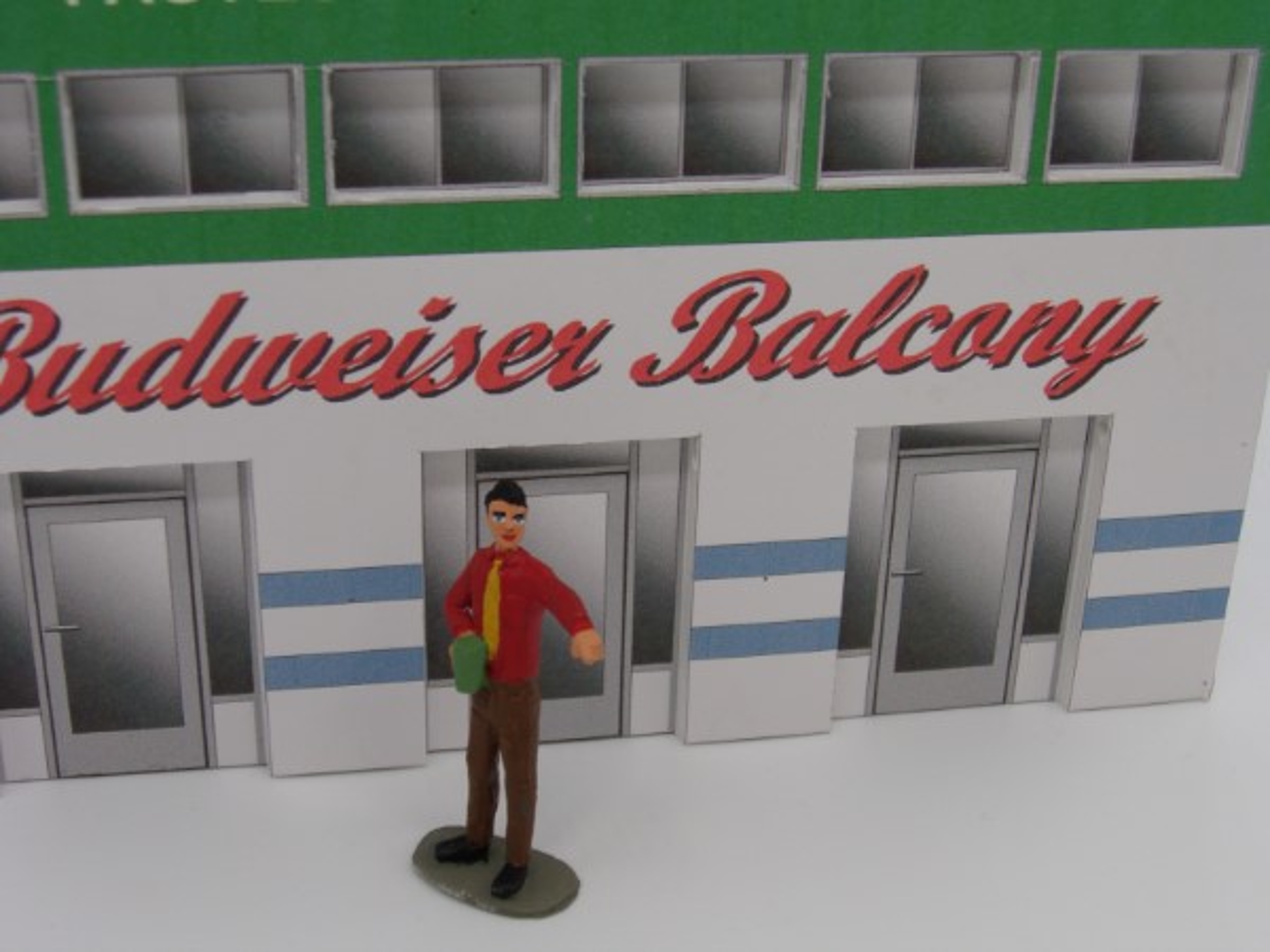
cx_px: 635
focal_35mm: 53
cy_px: 476
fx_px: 1944
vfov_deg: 27.5
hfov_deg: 36.2
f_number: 4.2
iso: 80
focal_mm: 9.4
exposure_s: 1/56
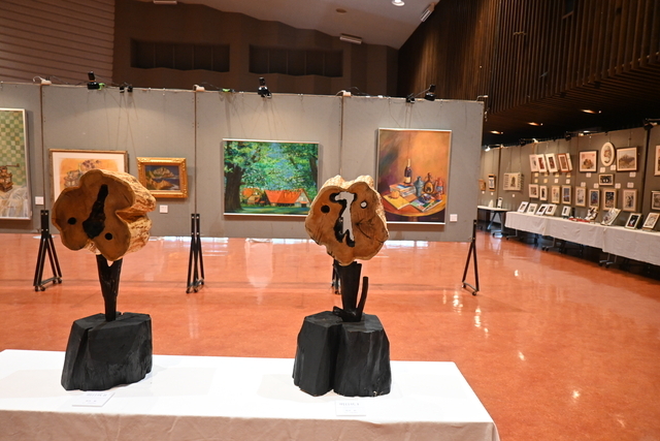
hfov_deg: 73.7
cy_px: 220
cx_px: 330
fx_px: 440
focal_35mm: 24
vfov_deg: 53.2
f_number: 3.5
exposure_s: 1/125
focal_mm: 16
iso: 2000
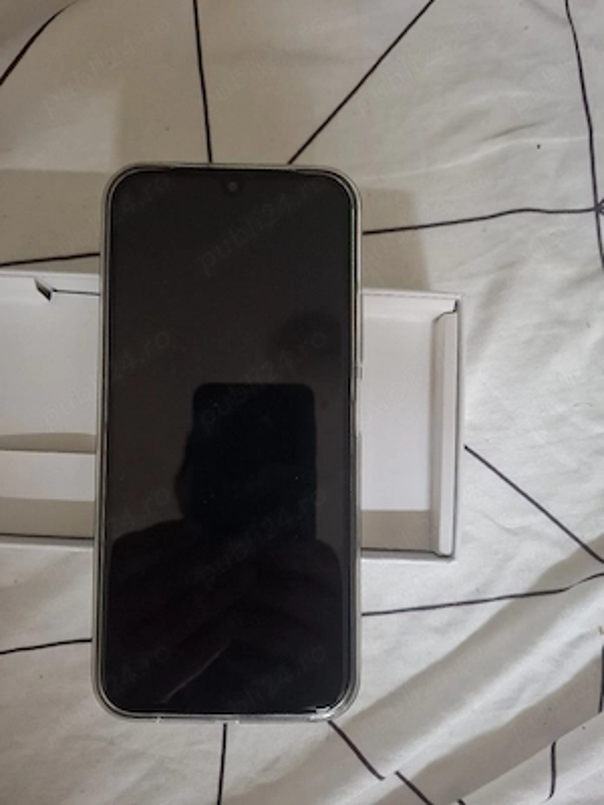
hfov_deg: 58.9
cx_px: 302
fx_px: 535
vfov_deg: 73.9
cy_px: 402
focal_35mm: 23
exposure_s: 1/25
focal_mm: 5.54
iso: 400
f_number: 1.8
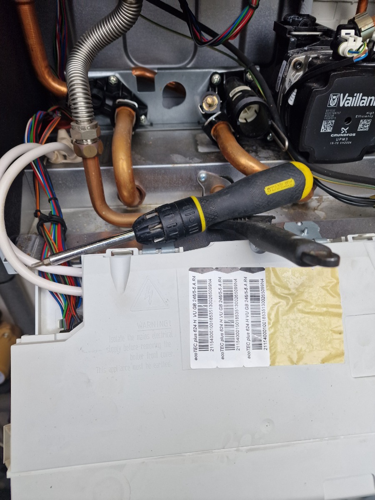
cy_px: 250
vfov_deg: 73.9
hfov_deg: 58.9
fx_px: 332
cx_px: 188
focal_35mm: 23
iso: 50
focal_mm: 6.4
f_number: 1.8
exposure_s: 1/100
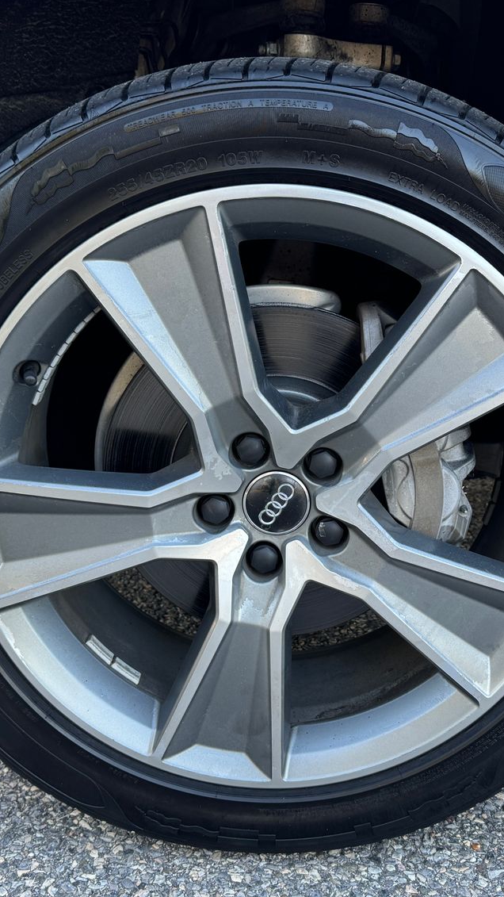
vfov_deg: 54.0
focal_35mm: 37
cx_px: 292
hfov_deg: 31.9
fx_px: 879
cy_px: 473
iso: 125
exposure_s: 1/121
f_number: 1.78
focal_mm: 6.76
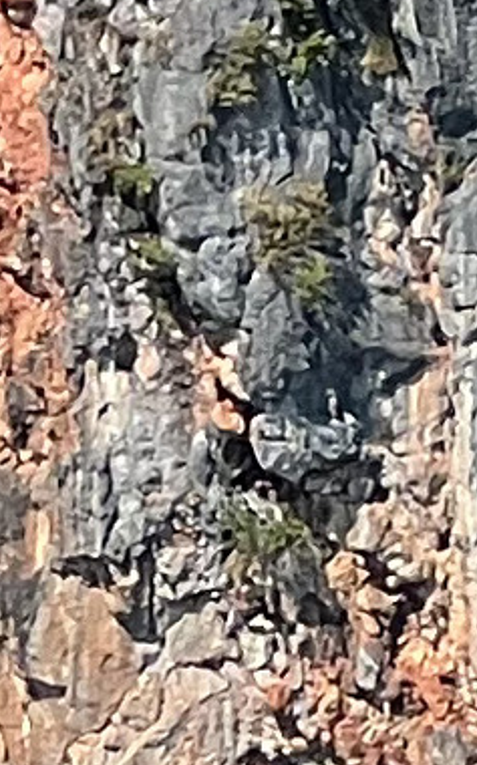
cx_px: 509
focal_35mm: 860
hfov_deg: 1.5
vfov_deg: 2.4
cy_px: -1423
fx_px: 17915
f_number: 2.8
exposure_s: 1/809
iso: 32
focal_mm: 9
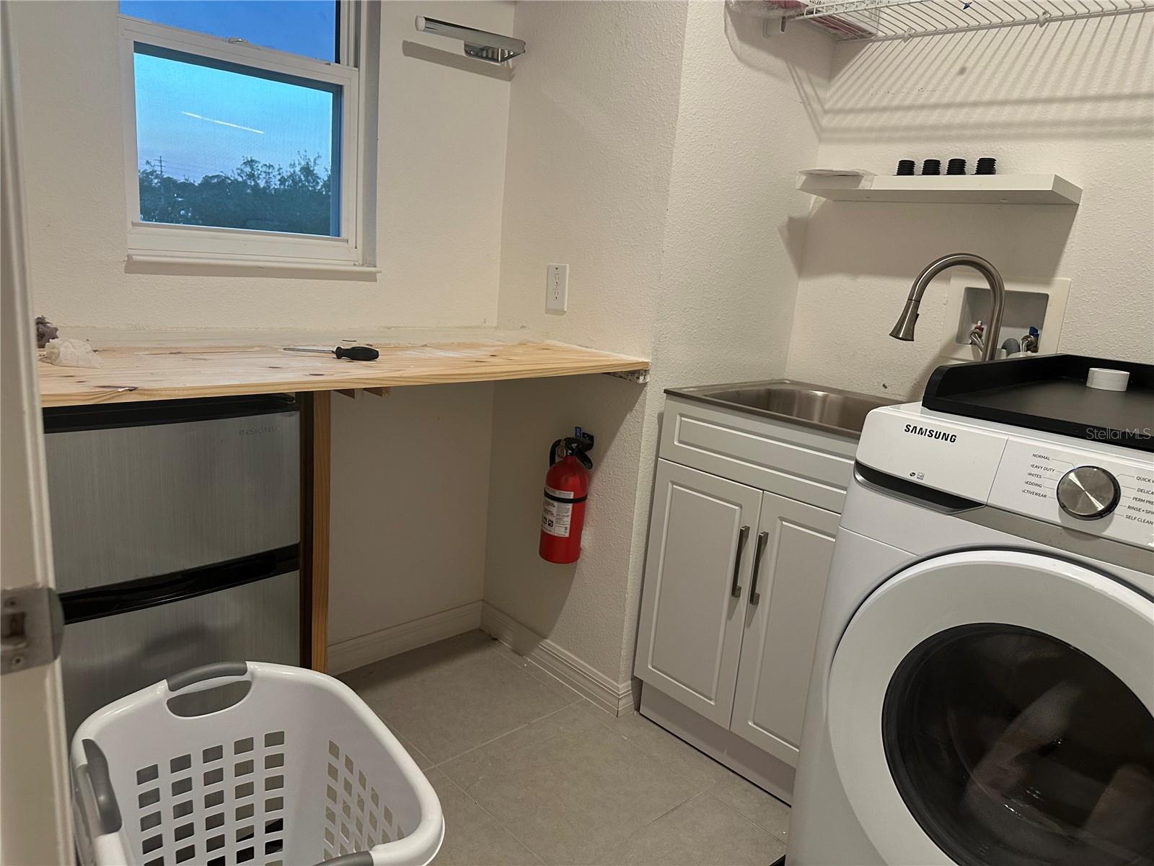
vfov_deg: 56.8
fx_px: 800
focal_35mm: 24
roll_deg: -5.0
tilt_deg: -13.1
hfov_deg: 71.6
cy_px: 433
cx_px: 577
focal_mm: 6.86
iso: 200
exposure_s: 1/60
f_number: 1.78
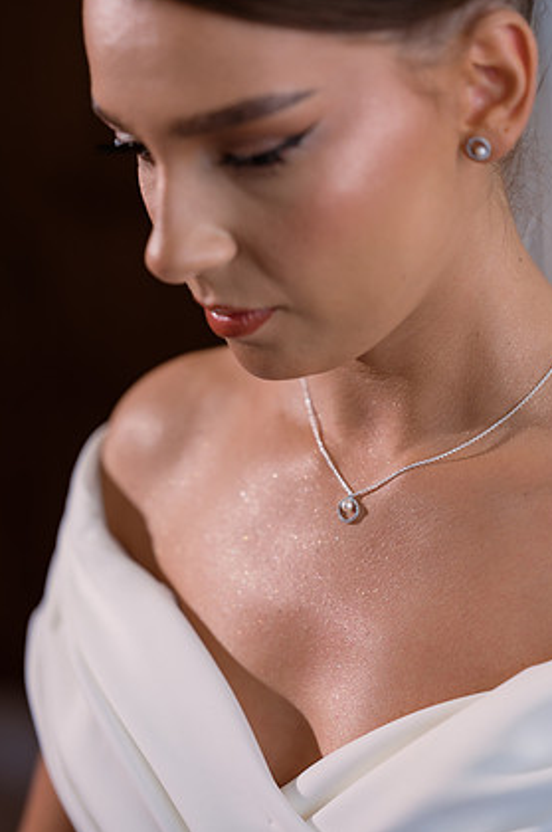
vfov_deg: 22.4
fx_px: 2098
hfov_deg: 15.0
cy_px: 432
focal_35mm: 91
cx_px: 274
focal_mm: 85
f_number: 2.8
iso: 500
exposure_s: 1/100
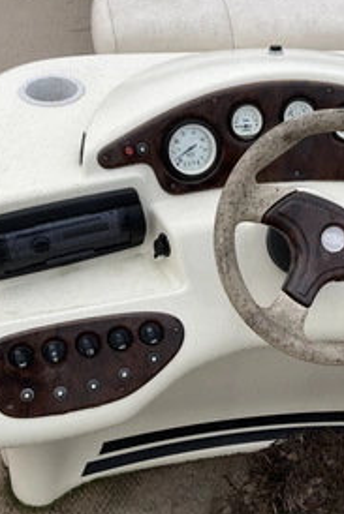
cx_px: 244
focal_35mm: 44
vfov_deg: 44.5
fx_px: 630
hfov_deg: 30.2
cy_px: 270
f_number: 1.8
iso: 20
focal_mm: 3
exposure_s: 1/159
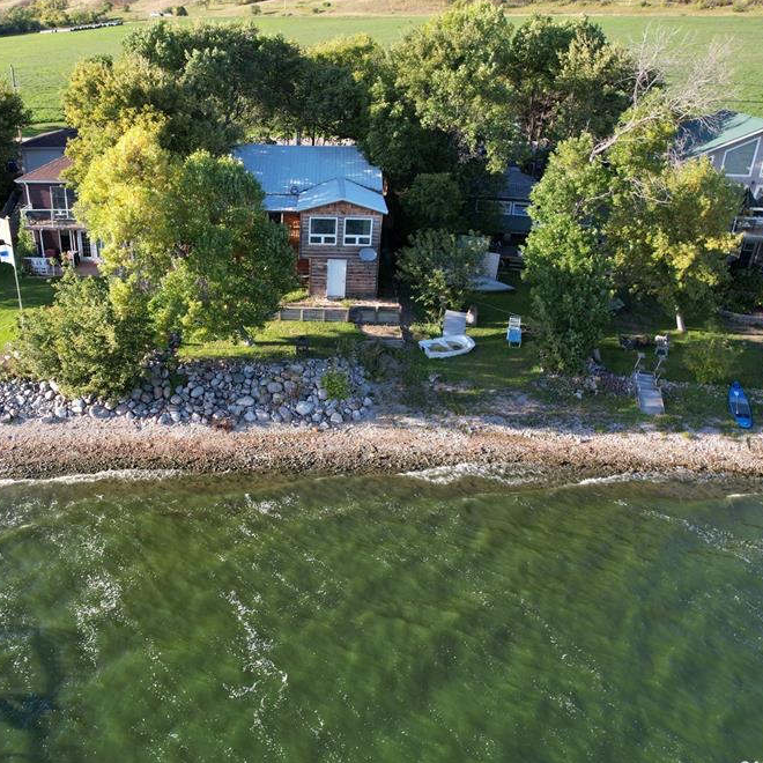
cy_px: 383
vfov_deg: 55.6
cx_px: 262
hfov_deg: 54.6
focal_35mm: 29
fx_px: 723
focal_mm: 8.38
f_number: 2.8
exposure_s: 1/400
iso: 100
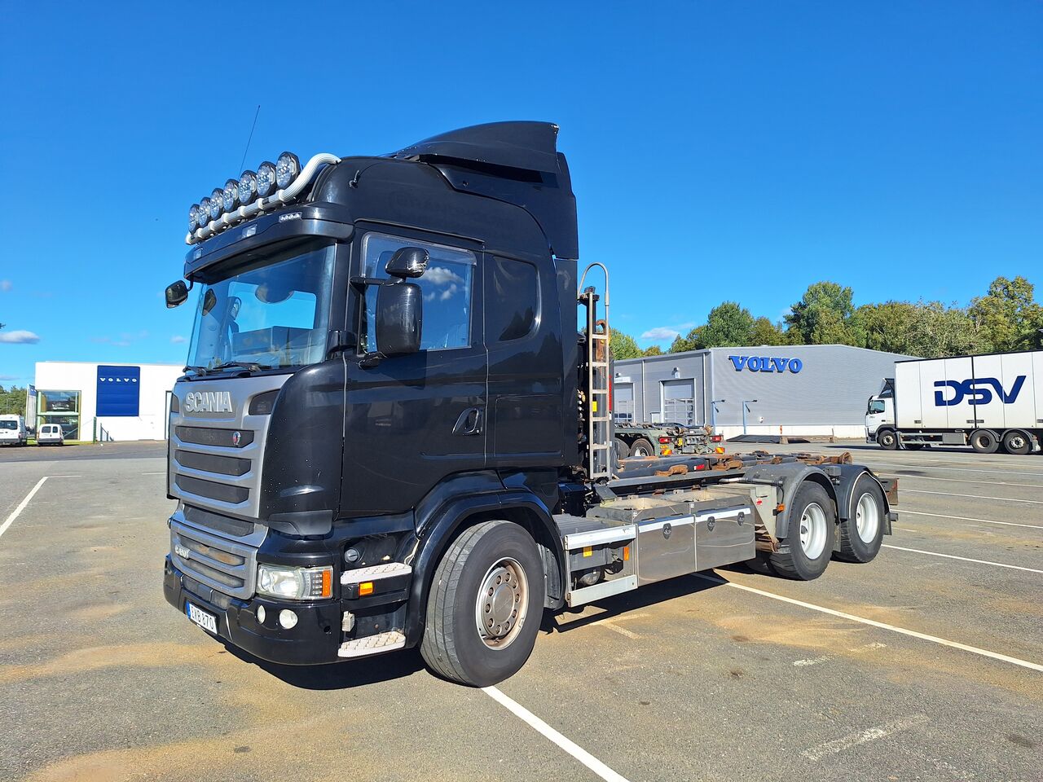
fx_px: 693
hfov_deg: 73.9
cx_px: 522
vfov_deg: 58.9
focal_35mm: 23
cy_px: 391
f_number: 1.8
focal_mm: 5.54
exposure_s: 1/2899
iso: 40
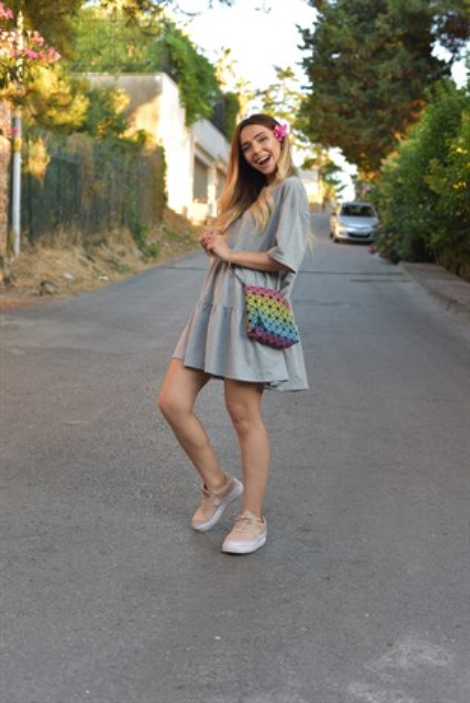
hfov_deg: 27.0
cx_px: 235
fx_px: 978
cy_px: 352
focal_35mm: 50
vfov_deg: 39.6
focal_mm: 50
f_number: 4
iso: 1000
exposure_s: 1/500
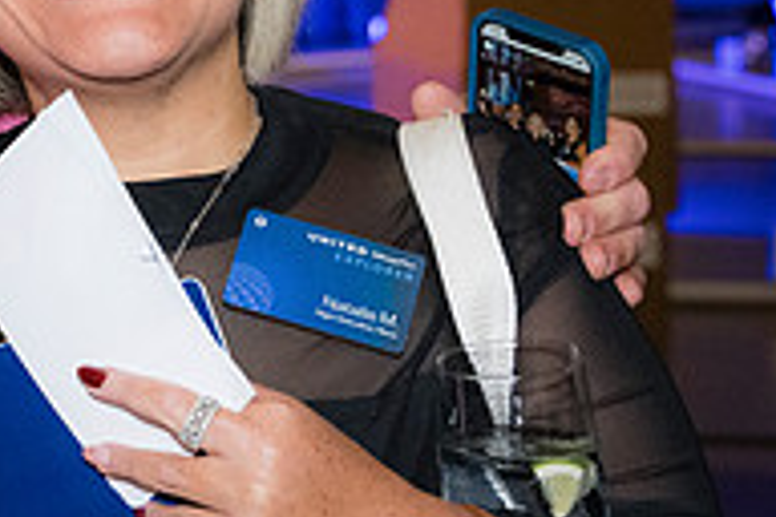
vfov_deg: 11.2
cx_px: -198
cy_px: -55
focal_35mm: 121
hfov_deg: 16.1
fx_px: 2608
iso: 3200
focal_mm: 40
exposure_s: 1/160
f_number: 4
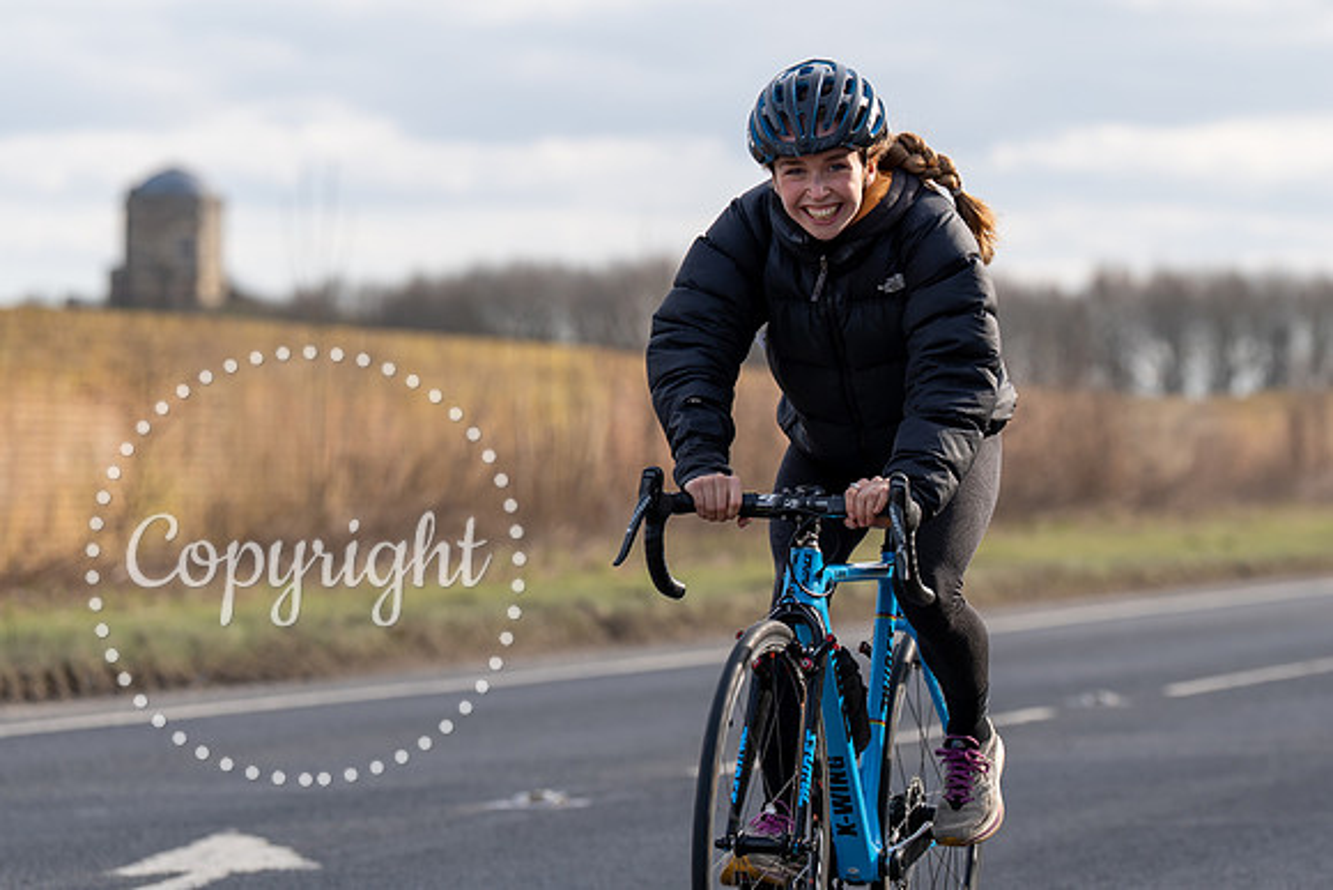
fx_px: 7377
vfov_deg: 6.9
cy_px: 238
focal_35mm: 199
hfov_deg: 10.3
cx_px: 976
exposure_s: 1/800
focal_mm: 136
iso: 100
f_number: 4
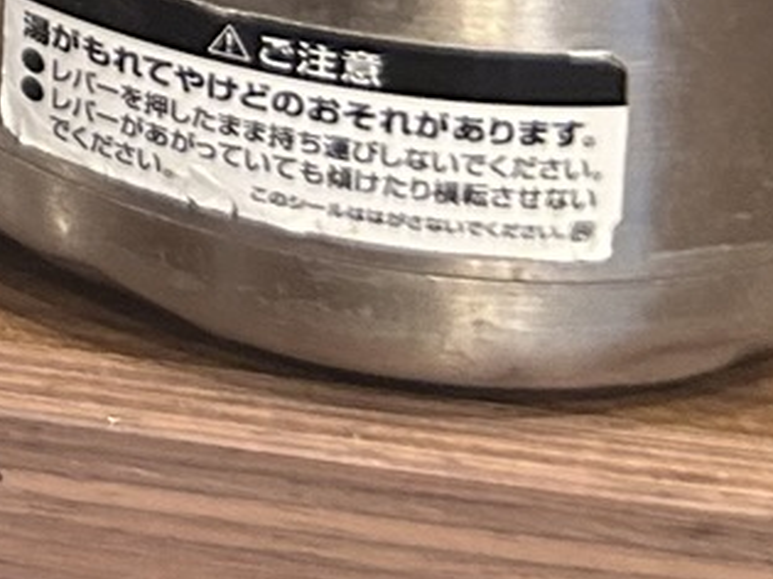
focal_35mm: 165
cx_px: -1372
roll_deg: +4.1
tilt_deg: -14.2
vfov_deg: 7.8
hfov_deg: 9.8
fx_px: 3683
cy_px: -1168
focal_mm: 5.7
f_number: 1.5
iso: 160
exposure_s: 1/60
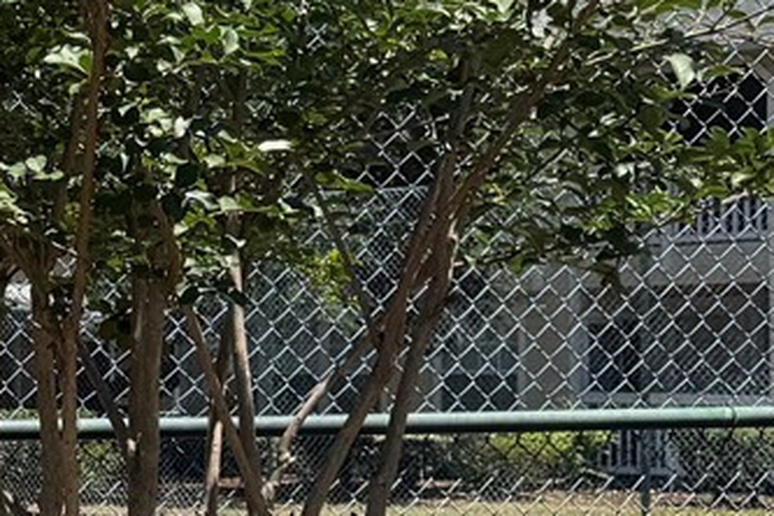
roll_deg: +0.4
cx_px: -639
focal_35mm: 120
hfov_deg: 14.8
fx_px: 2580
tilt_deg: -1.1
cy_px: 358
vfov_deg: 11.4
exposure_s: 1/3145
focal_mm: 6.76
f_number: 1.78
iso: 80
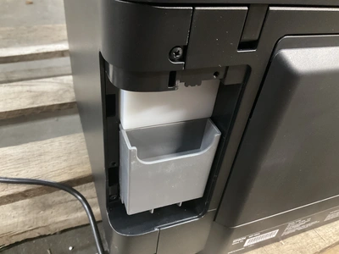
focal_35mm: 29
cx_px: 170
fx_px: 284
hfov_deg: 61.7
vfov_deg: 48.2
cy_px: 127
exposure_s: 1/30
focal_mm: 3
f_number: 1.8
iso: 500
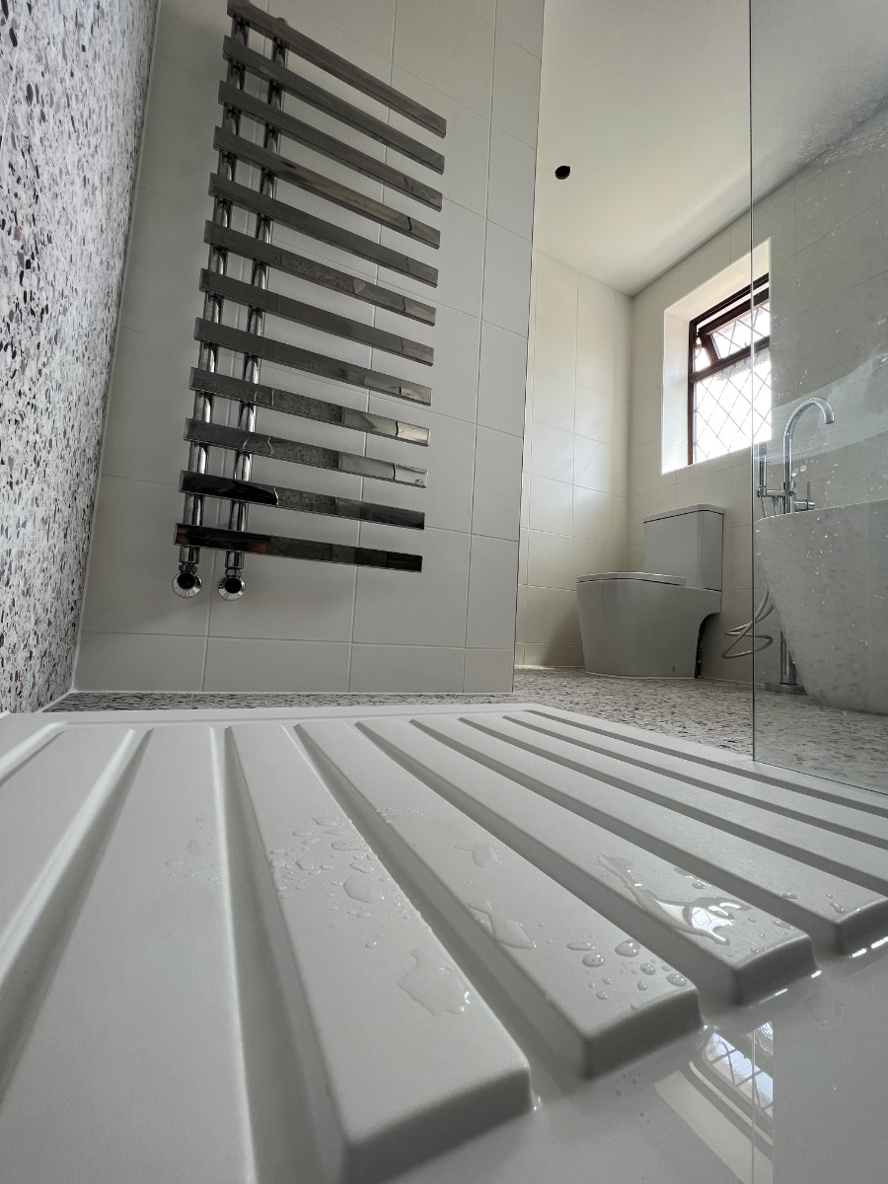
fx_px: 445
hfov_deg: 89.9
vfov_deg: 106.2
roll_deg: -3.3
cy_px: 592
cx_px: 444
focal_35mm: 13
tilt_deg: +4.7
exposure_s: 1/99
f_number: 1.8
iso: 40
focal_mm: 1.57
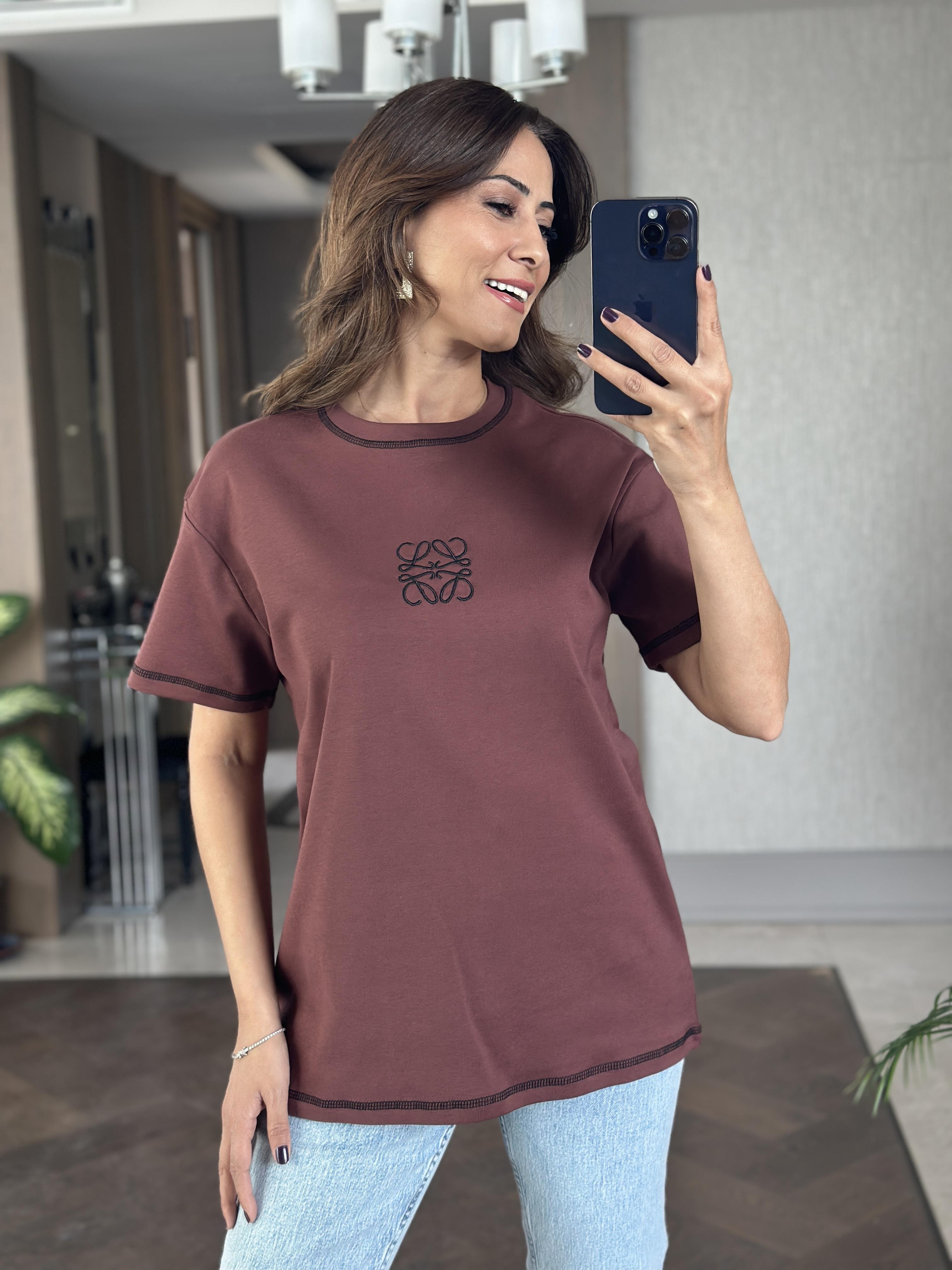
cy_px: 635
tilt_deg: -17.9
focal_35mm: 48
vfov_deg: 39.7
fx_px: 1760
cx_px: 476
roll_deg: +2.9
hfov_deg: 30.3
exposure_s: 1/78
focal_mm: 6.86
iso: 125
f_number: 1.78
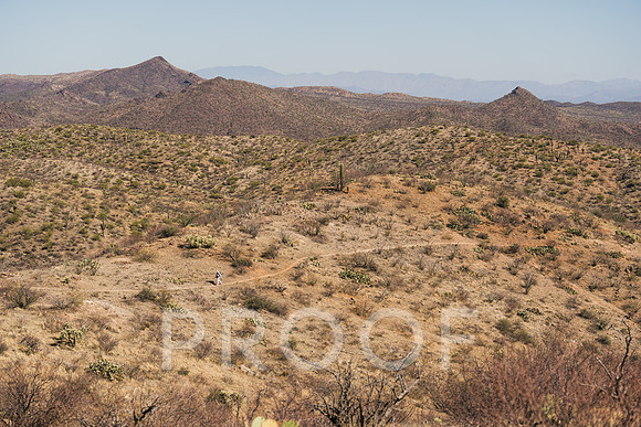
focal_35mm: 80
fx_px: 1425
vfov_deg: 17.1
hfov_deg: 25.4
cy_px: 214
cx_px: 320
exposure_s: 1/1250
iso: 100
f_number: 4
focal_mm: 80
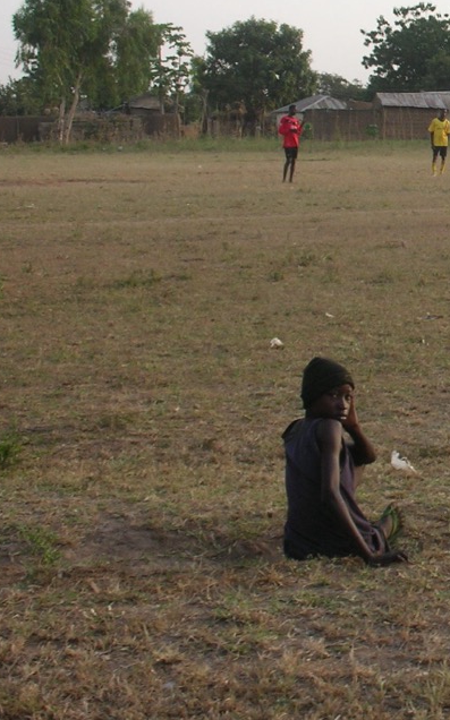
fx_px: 2082
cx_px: 611
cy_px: 233
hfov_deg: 11.9
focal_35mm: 106
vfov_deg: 19.6
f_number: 3.7
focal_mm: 8.8
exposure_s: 1/121
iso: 50
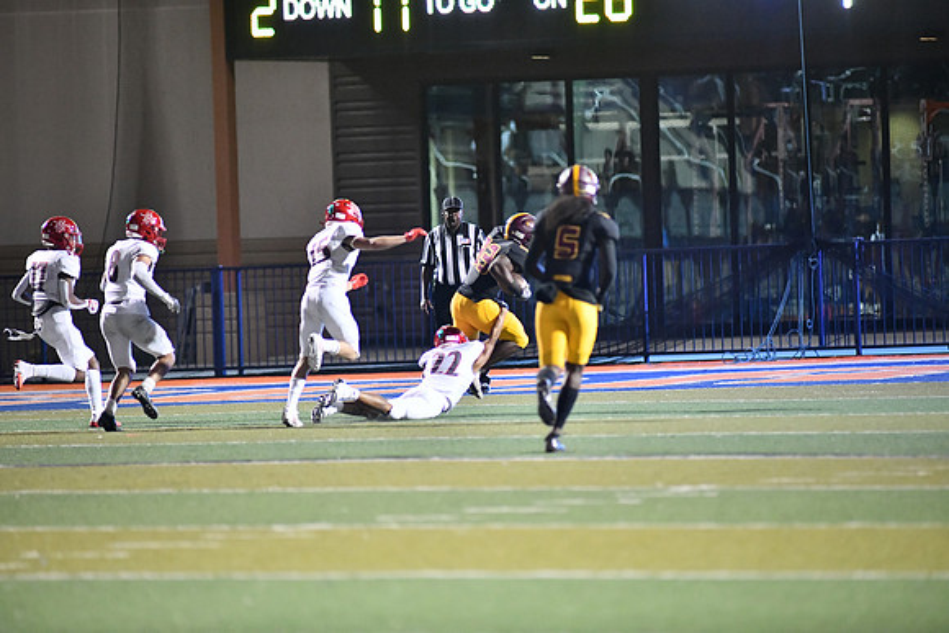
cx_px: 474
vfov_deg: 4.6
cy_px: 316
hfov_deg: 6.9
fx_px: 7910
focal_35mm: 300
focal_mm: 300
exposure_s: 1/1000
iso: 7200
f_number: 2.8
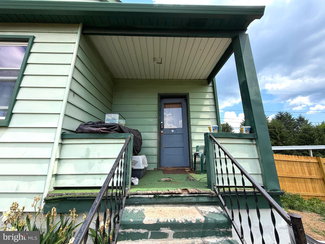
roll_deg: +0.2
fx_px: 131
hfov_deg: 102.1
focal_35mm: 14
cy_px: 122
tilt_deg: +13.0
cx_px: 162
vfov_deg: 85.7
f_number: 2.2
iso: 40
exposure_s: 1/664
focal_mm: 2.22
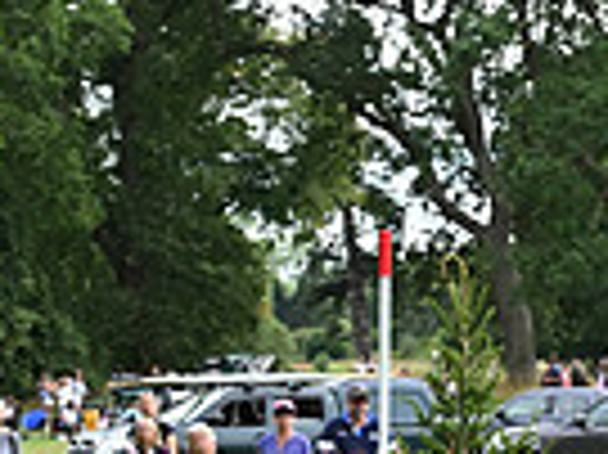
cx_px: 1094
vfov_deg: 6.9
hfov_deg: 8.8
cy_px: 461
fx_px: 3773
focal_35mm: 215
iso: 1250
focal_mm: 52
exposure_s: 1/1250
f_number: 5.6
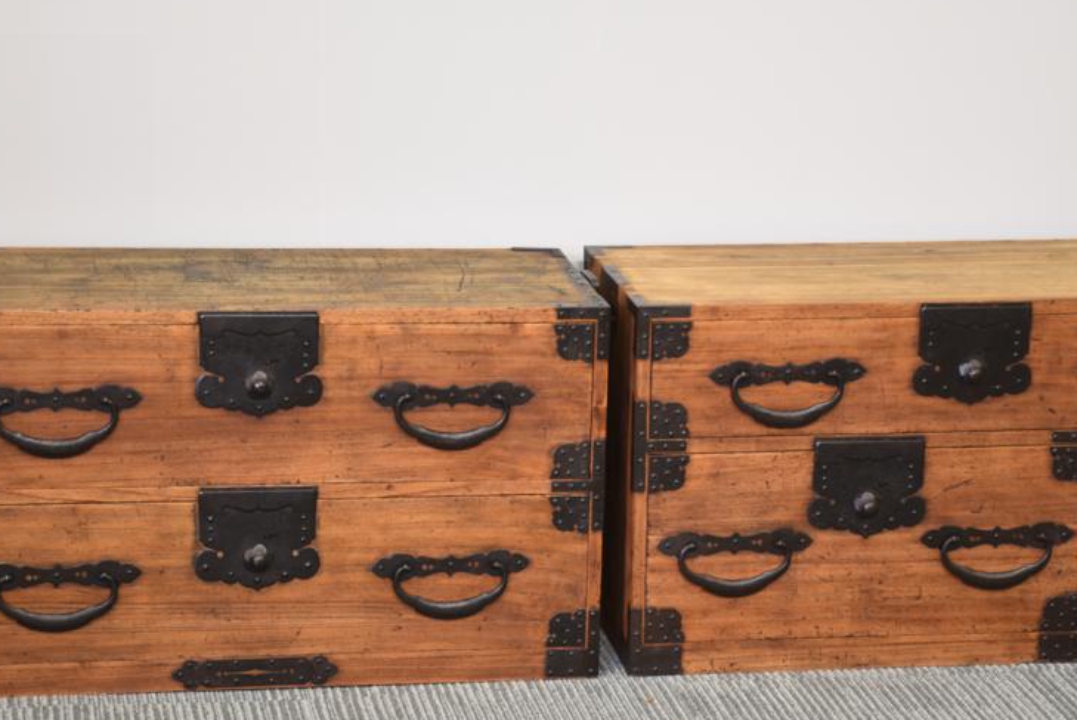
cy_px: 421
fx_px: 3203
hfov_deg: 19.1
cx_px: 594
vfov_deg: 12.8
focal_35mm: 107
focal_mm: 48
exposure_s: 1/20
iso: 400
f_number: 4.5
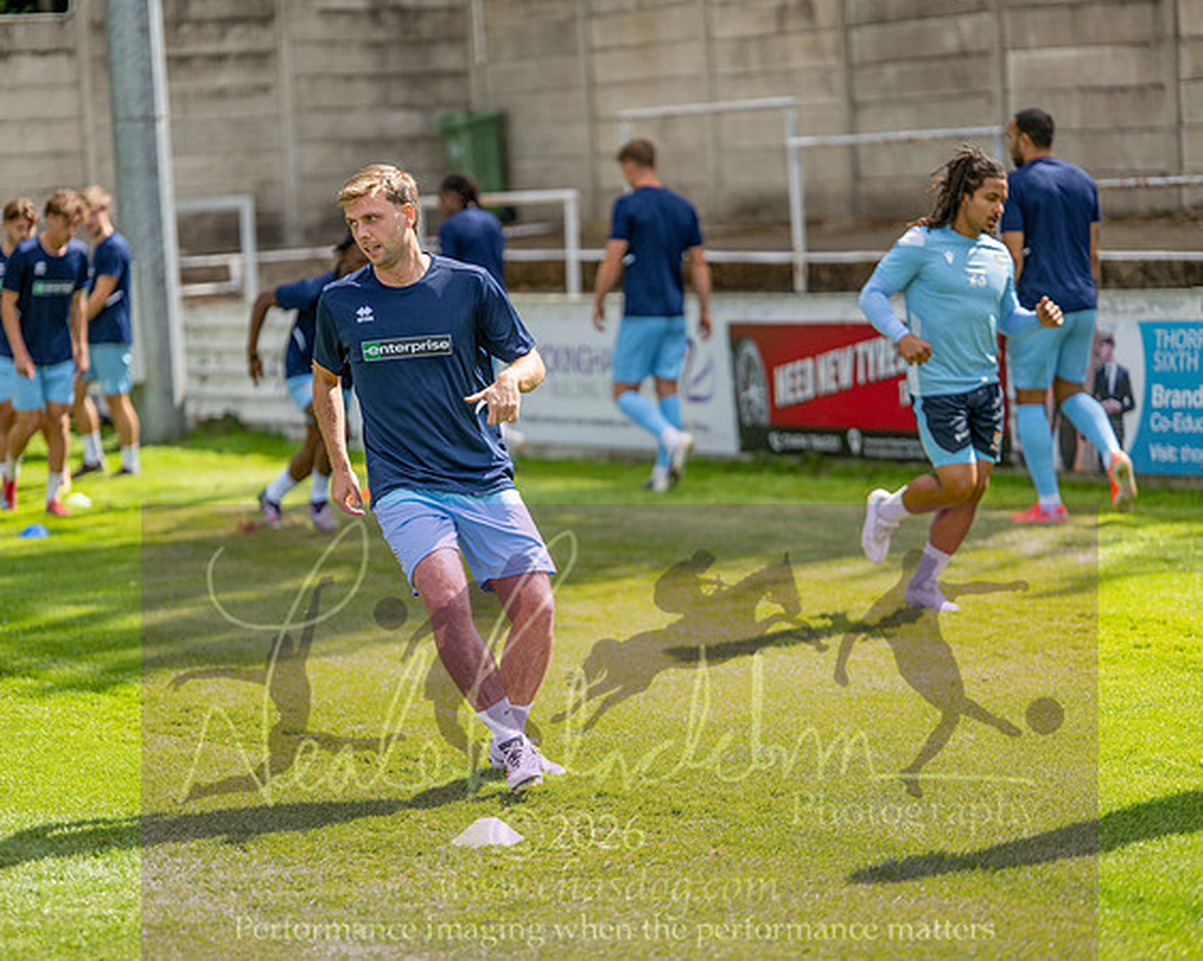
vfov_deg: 15.6
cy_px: 480
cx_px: 547
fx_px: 3503
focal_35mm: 98
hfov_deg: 19.5
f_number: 1.6
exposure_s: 1/6400
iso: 180
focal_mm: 85
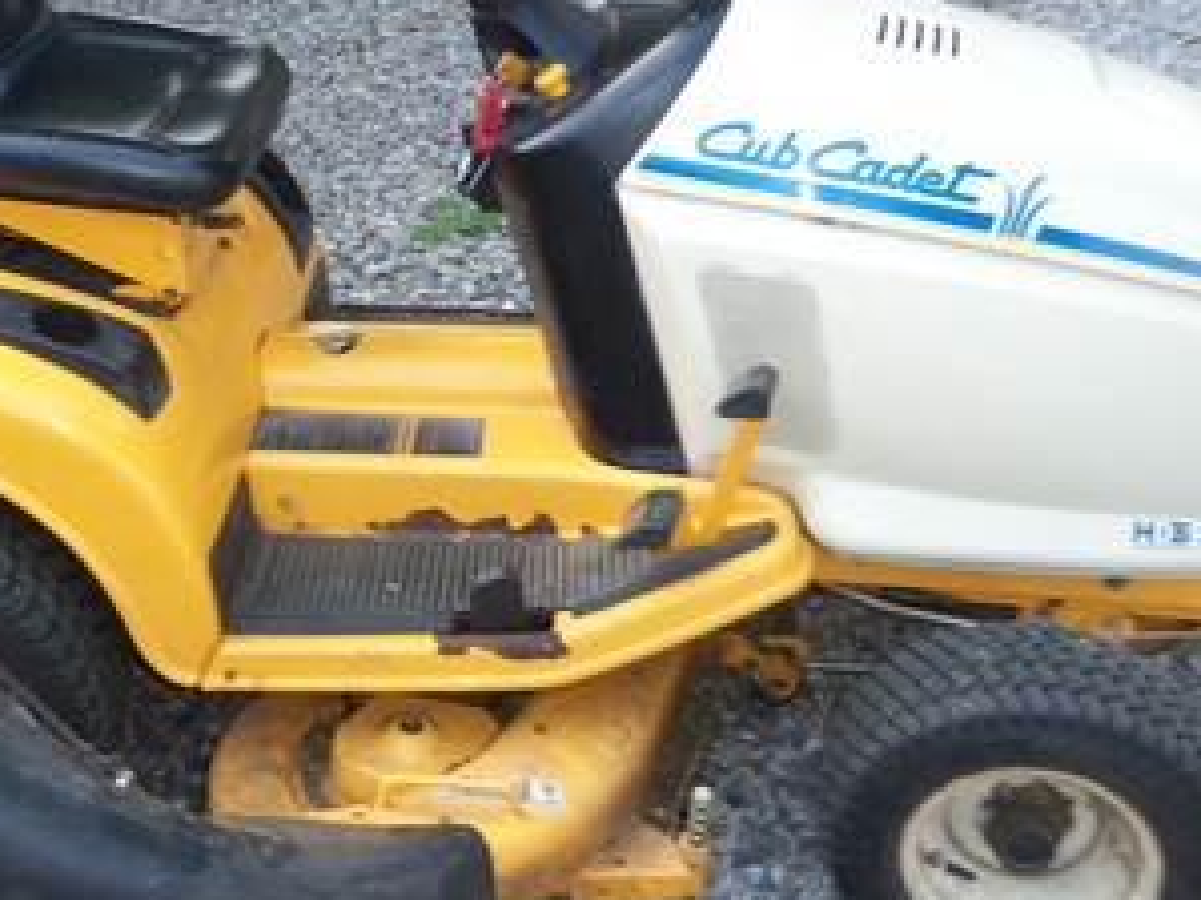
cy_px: 402
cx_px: 245
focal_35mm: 51
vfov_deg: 28.5
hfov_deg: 36.3
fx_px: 1769
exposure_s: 1/40
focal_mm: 5.1
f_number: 3.9
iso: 64
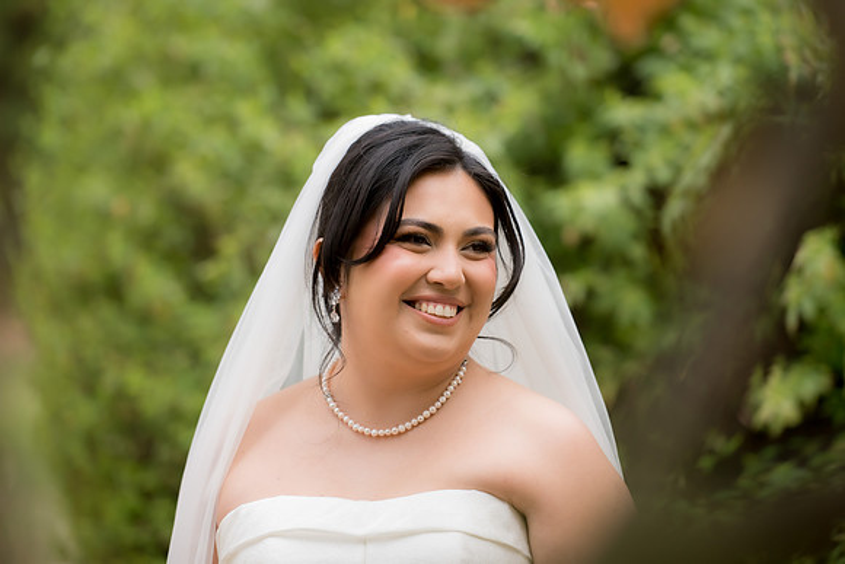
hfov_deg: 12.8
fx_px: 3756
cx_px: 422
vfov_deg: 8.6
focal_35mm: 160
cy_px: 282
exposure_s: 1/250
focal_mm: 160
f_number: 2.8
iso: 640
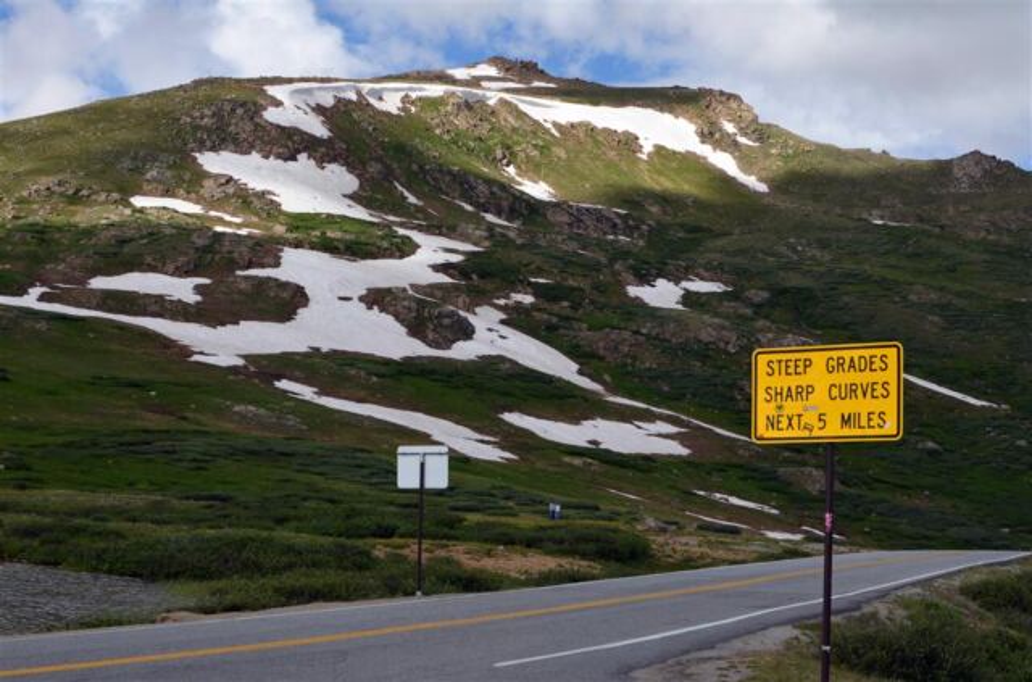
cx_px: 516
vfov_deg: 25.6
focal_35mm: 52
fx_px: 1501
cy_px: 341
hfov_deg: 37.9
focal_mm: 35
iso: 100
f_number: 8
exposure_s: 1/250
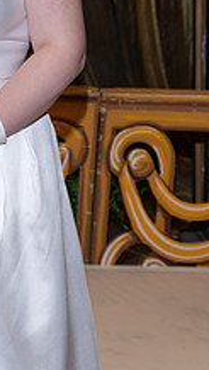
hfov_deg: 8.8
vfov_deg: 15.5
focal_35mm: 136
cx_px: -36
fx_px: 1337
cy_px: 8
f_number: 5.6
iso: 400
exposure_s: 1/50
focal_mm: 63
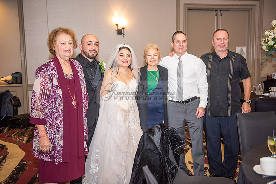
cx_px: 138
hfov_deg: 48.4
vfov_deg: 33.4
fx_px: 307
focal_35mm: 40
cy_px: 92
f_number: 2.8
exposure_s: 1/200
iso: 1600
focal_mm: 40
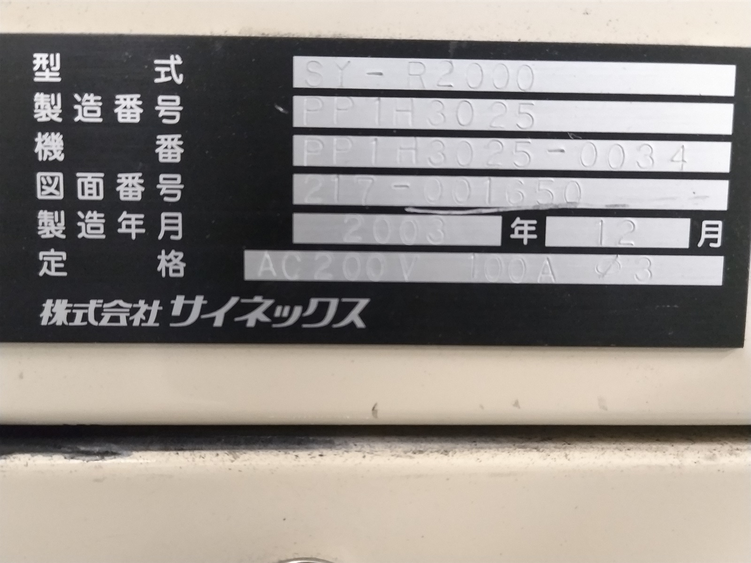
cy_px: 282
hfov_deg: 67.3
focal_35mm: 26
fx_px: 564
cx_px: 376
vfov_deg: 53.1
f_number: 1.79
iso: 2039
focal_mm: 4.8
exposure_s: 1/33.3
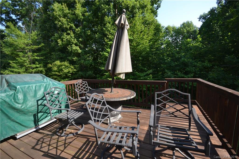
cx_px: 120
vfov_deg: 77.3
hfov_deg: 100.4
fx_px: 100
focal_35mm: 15
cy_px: 80
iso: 110
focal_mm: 10
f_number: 5.6
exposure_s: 1/125
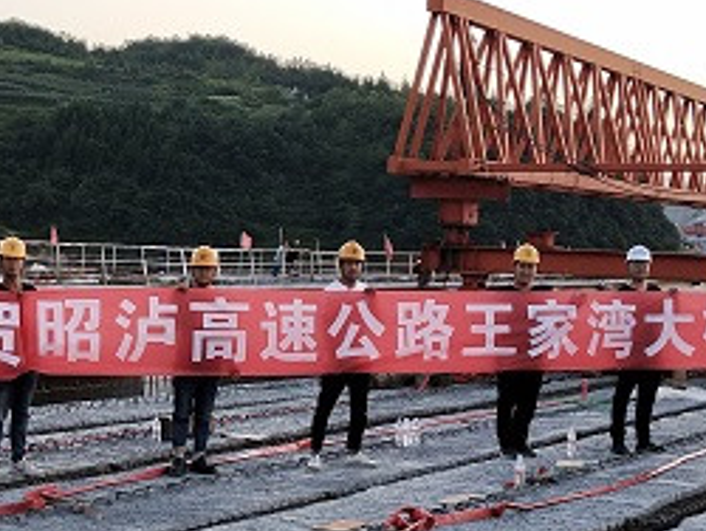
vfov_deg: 17.6
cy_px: 284
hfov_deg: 23.3
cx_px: 328
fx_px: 1715
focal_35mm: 84
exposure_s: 1/100
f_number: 1.8
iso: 124
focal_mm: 3.95
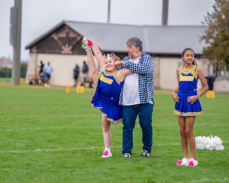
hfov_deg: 10.4
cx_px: 99
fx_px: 1260
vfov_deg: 8.3
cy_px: 104
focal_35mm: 186
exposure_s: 1/1600
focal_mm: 144
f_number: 2.8
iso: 500
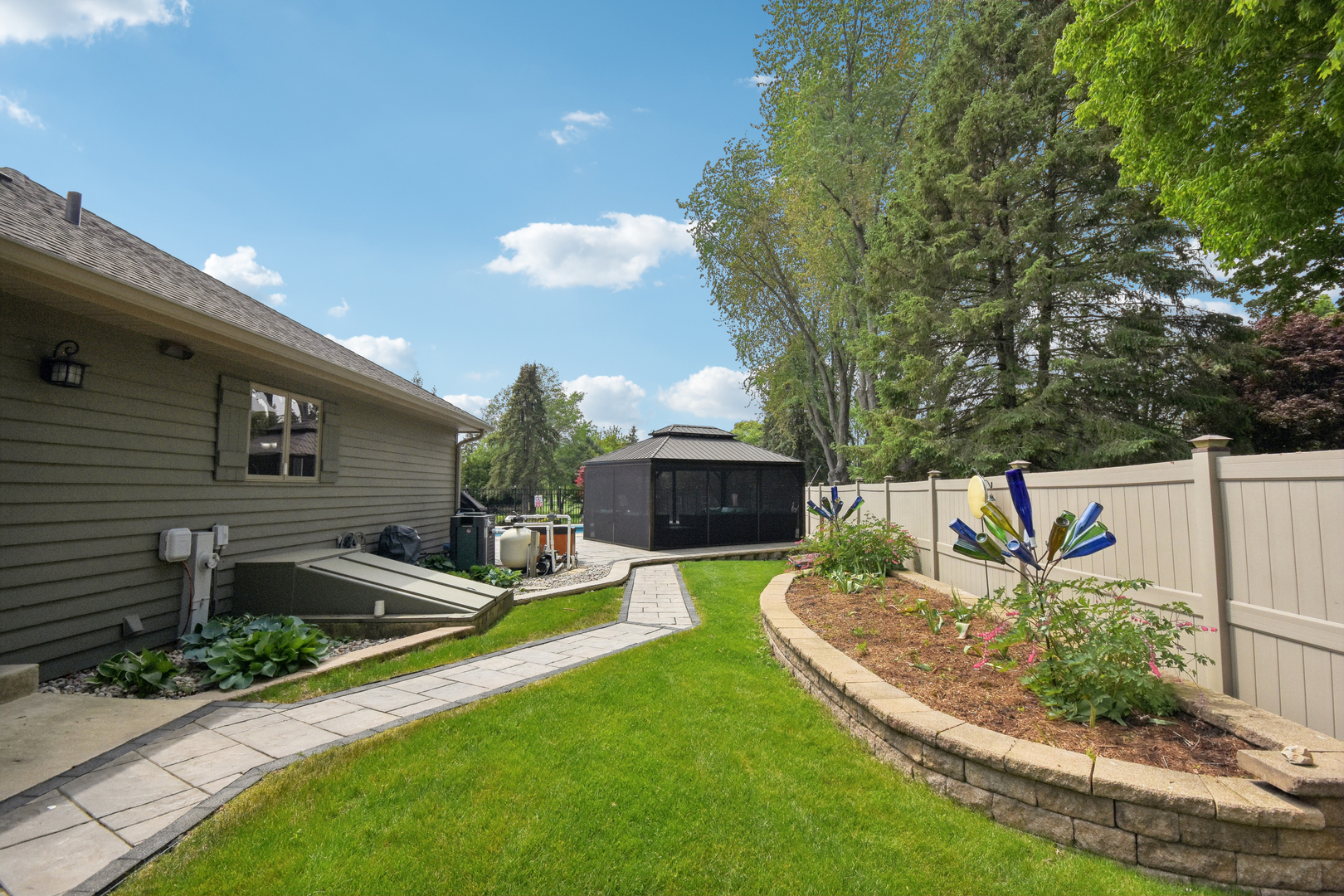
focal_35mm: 17
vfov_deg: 69.7
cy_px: 448
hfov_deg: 92.4
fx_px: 644
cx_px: 672
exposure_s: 1/2500
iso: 400
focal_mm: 11.5
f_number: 8
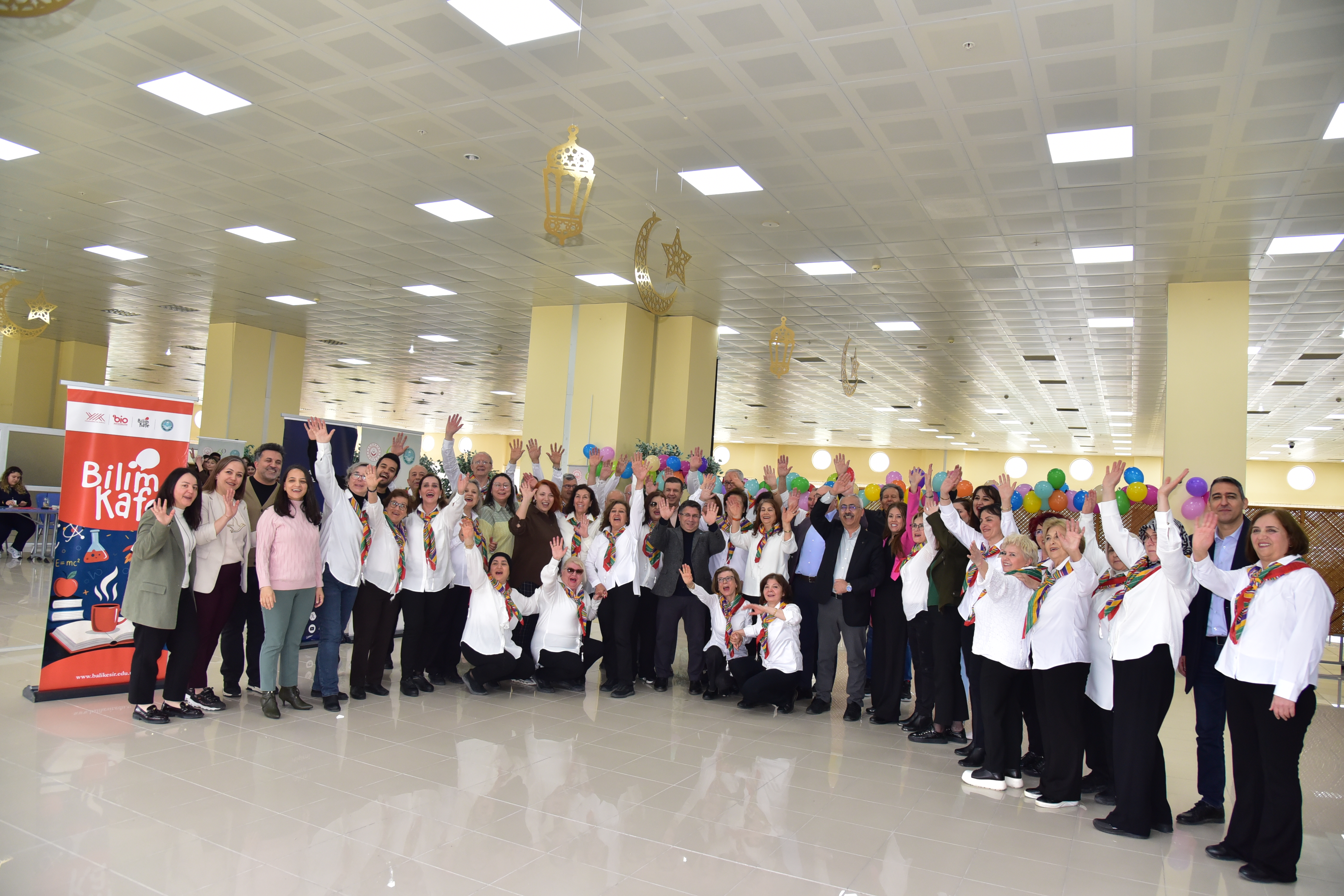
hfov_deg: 73.7
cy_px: 448
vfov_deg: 53.1
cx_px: 672
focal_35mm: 24
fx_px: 896
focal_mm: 24
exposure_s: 1/200
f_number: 5
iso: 1600
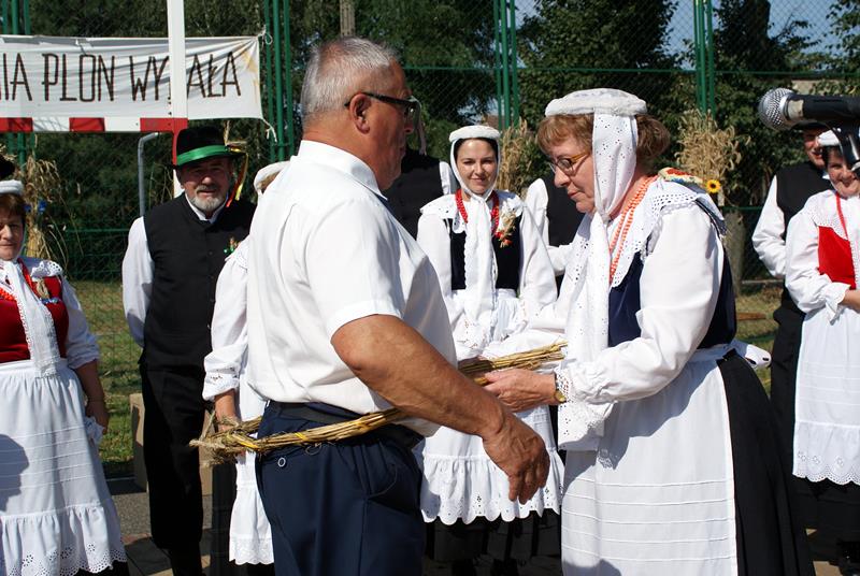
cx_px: 430
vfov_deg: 25.8
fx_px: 1256
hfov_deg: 37.8
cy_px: 288
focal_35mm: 52
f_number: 8
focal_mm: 35
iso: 100
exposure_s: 1/400
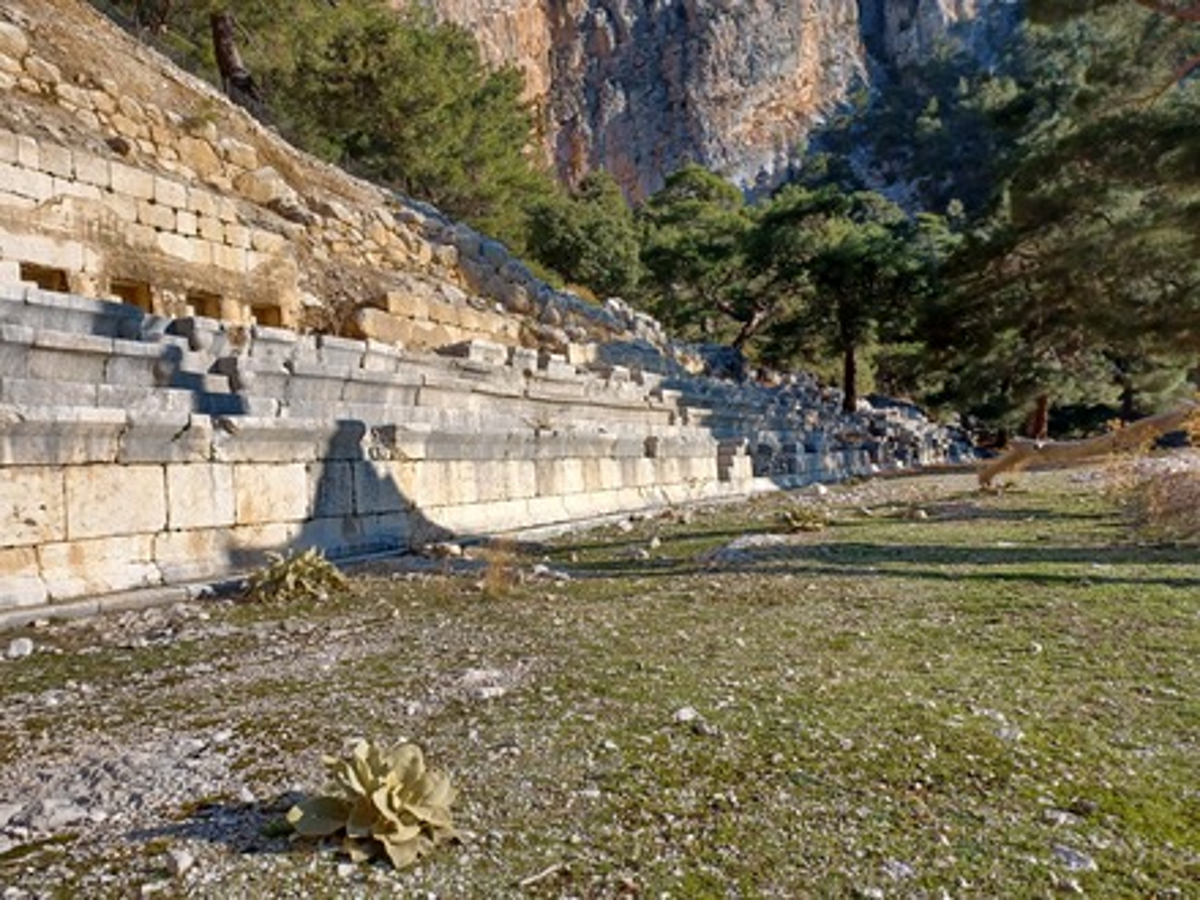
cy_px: 450
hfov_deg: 69.4
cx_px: 600
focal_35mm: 25
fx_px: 867
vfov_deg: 54.9
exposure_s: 1/409
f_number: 1.8
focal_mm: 4.6
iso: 32
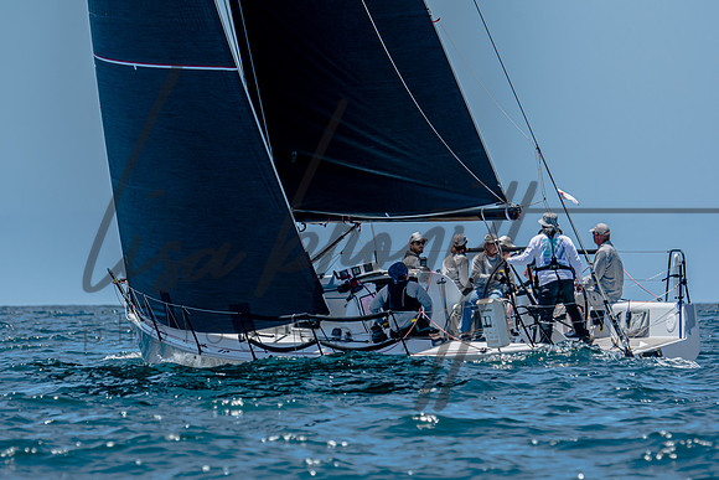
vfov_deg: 3.1
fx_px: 8816
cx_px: 351
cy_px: 262
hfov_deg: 4.7
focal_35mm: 441
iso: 200
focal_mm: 260
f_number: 5.6
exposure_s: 1/1600
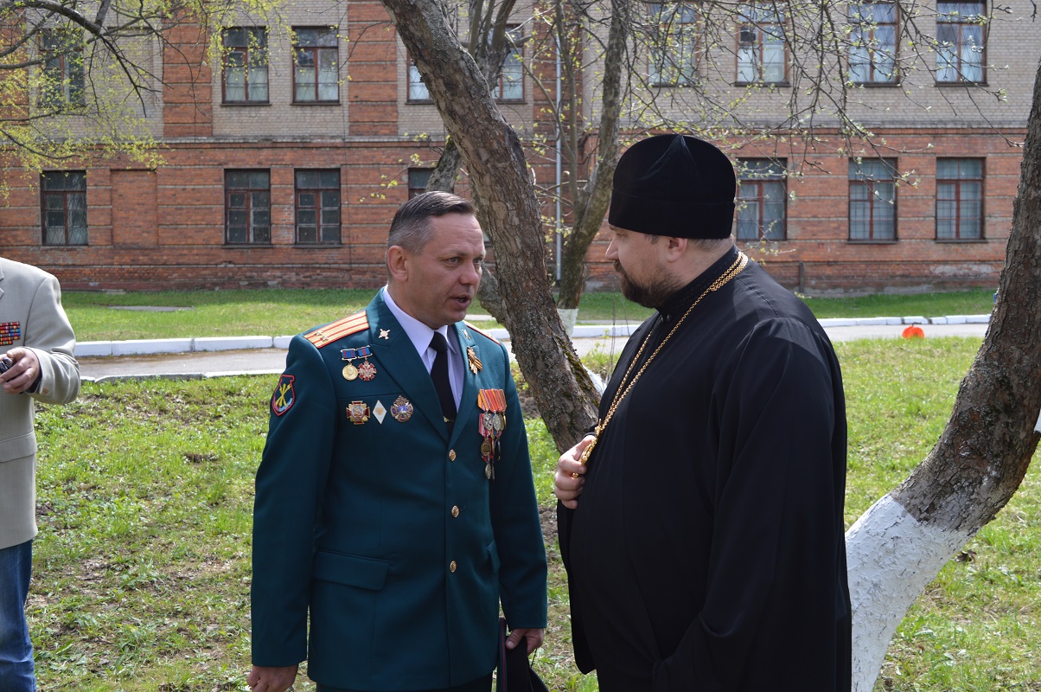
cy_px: 346
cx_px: 520
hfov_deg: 46.4
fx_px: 1213
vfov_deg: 31.8
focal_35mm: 42
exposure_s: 1/100
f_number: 6.3
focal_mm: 28
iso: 100
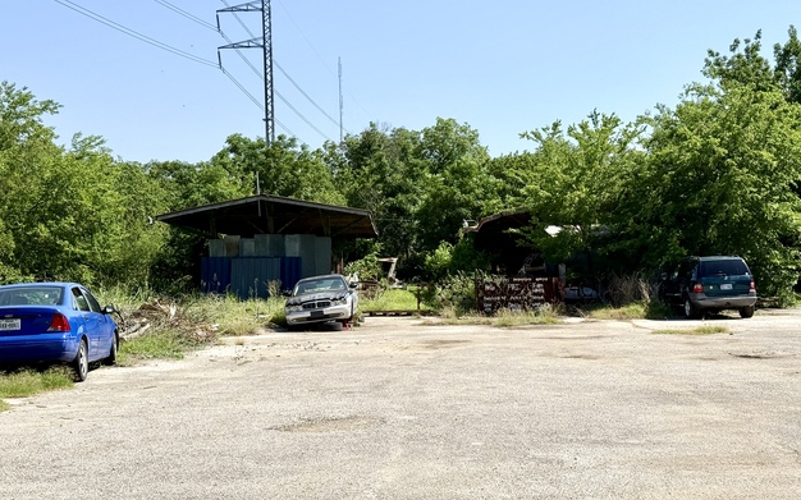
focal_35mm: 52
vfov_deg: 24.9
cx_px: 393
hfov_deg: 38.9
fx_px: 1135
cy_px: 247
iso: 64
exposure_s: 1/5587
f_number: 1.78
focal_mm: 6.76
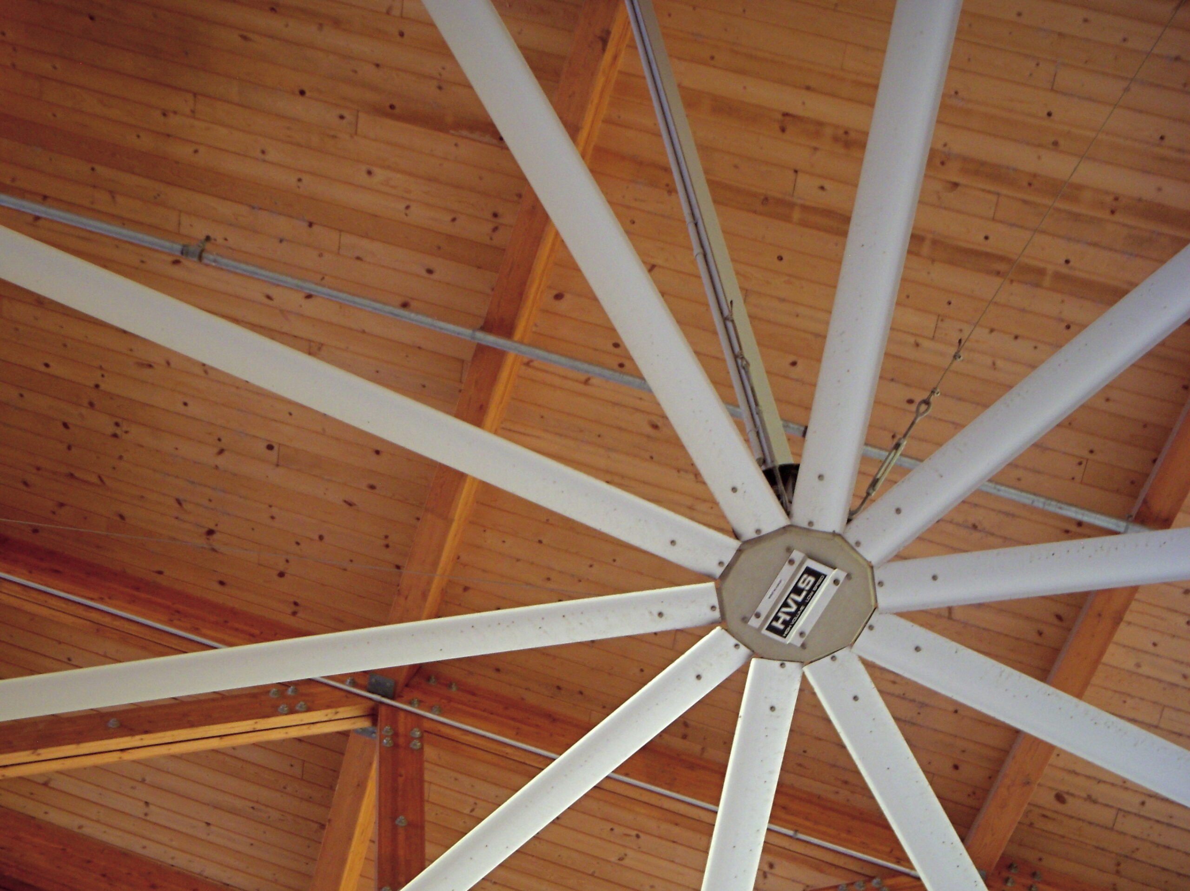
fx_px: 2268
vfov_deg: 22.2
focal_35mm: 66
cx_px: 595
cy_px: 446
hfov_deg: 29.4
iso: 100
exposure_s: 1/60
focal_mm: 11
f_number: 3.7
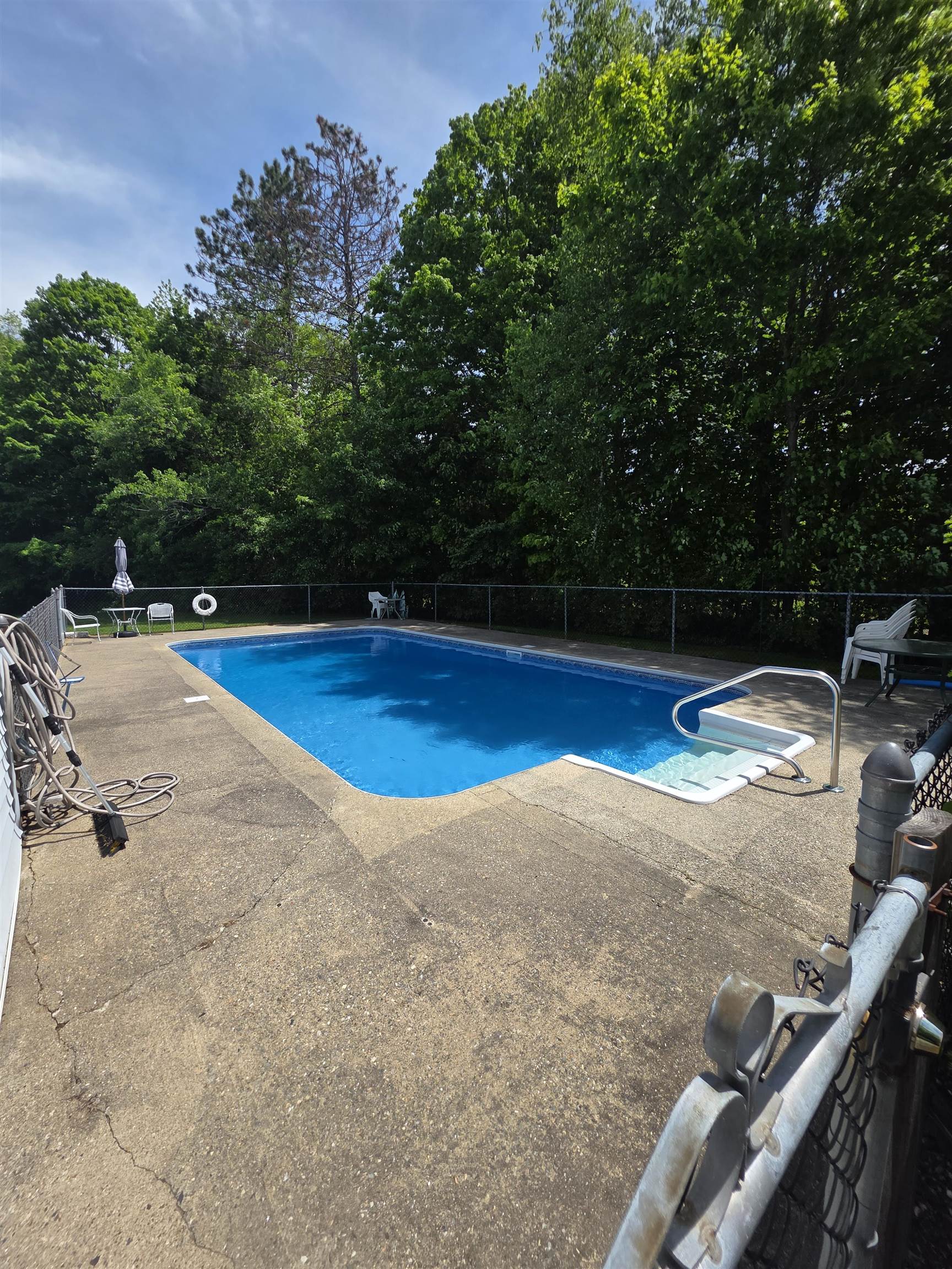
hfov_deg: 89.9
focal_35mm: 13
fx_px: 477
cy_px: 634
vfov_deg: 106.2
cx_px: 476
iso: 40
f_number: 1.9
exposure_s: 1/1854
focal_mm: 2.2
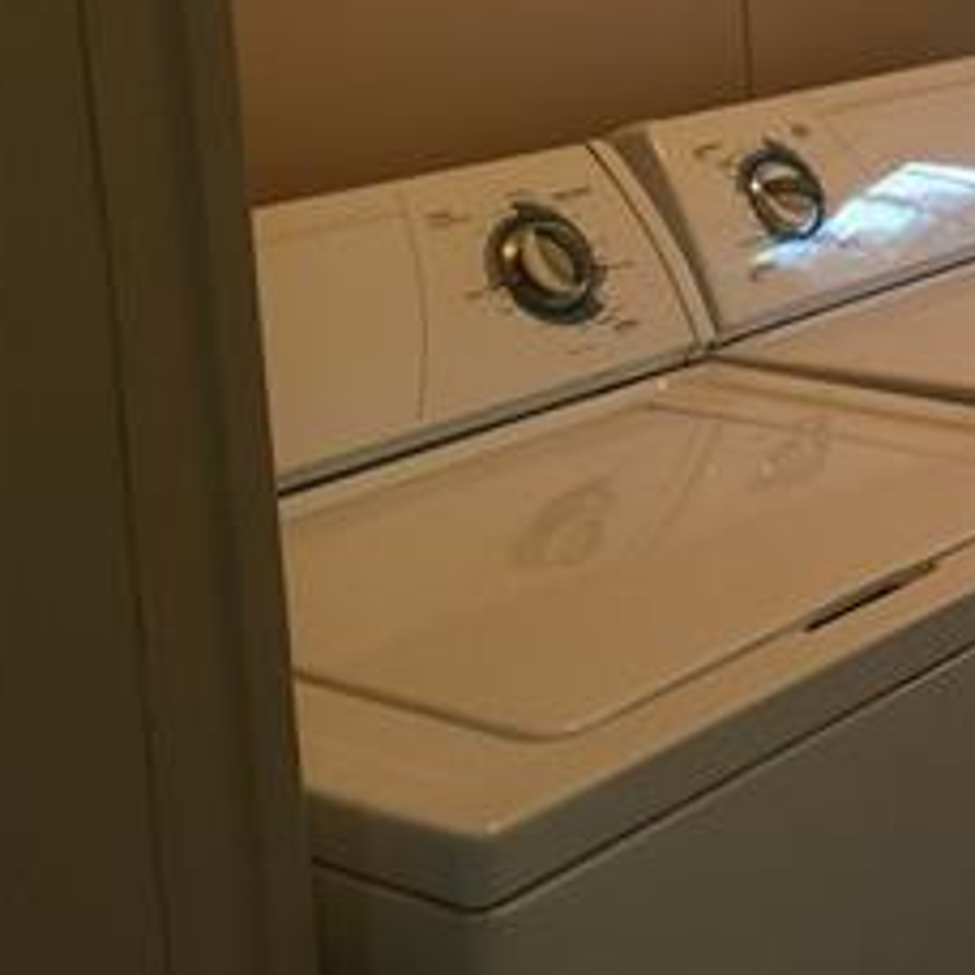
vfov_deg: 23.5
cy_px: 150
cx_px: 1338
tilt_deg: -8.4
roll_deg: +0.6
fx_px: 2294
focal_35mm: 72
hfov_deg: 21.3
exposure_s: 1/15
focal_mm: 4.15
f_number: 2.2
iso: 32
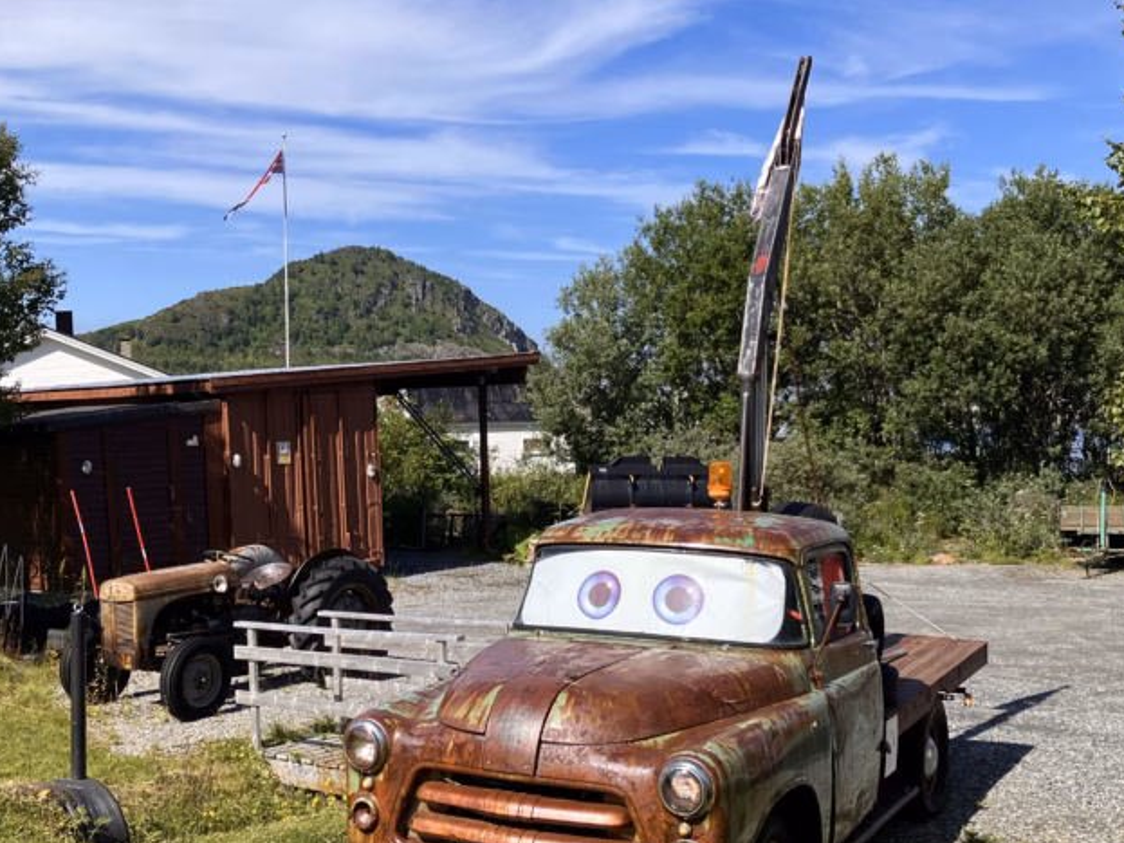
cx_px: 570
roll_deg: +1.3
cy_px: 460
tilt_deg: -1.0
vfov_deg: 31.5
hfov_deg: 41.2
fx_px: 1493
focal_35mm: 46
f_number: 1.8
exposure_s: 1/2208
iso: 32
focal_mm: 3.99
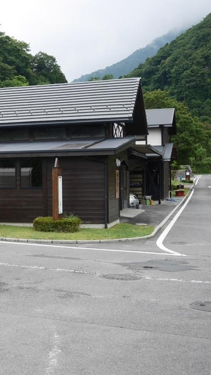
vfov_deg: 35.4
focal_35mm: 59
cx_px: -12
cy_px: 187
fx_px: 586
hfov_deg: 19.7
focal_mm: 20
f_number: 4
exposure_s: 1/640
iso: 200
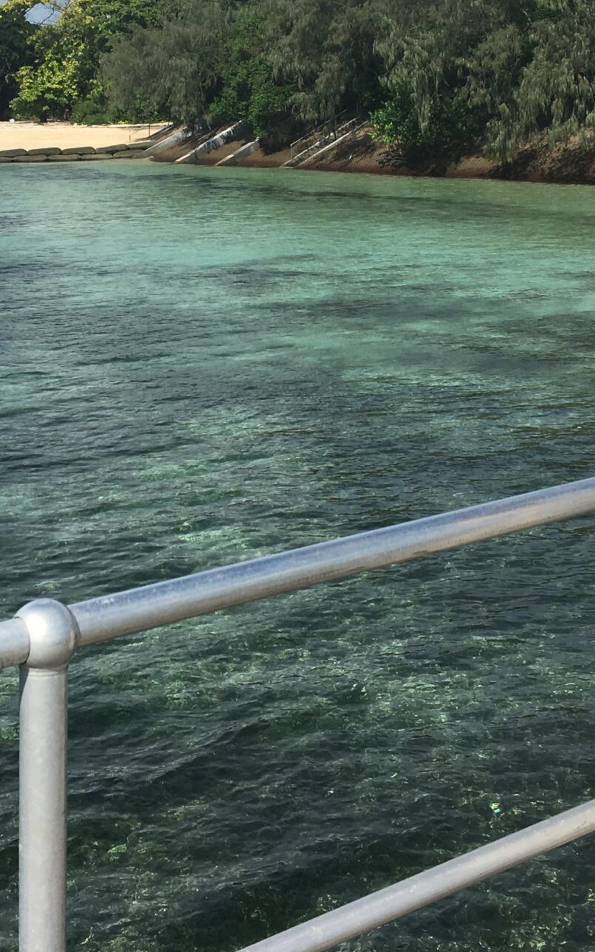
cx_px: 272
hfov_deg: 21.3
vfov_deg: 33.0
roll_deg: +1.1
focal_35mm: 61
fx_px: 1583
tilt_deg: -6.8
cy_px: 263
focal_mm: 4.15
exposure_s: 1/2849
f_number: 2.2
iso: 25
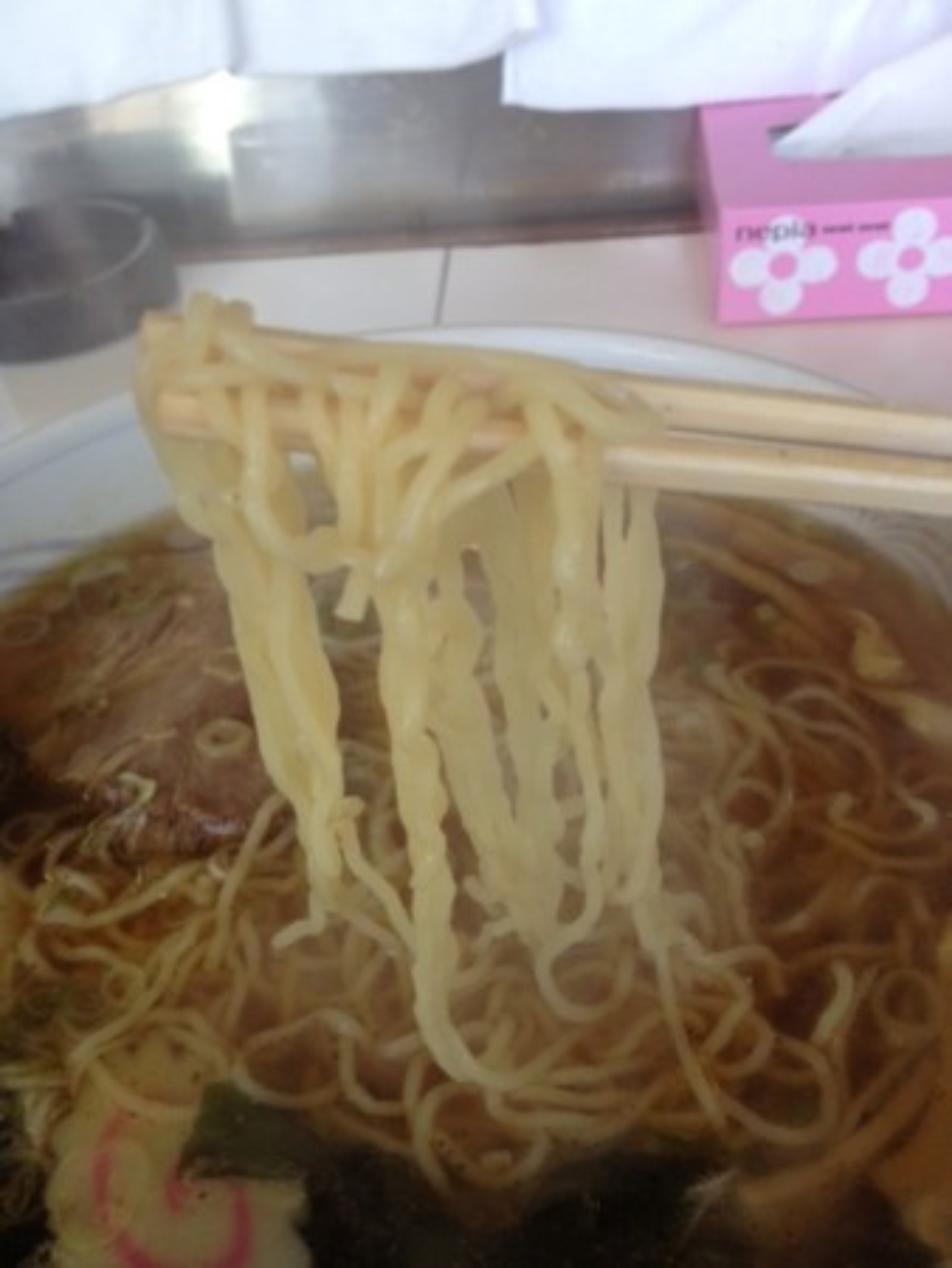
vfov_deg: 52.6
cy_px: 634
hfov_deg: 40.7
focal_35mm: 35
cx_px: 476
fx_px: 1282
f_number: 2.4
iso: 80
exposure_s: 1/120
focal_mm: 4.28
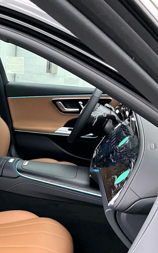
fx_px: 351
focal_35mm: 51
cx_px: -40
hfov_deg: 22.9
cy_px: 149
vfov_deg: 39.4
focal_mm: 3
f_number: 1.8
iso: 250
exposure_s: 1/40
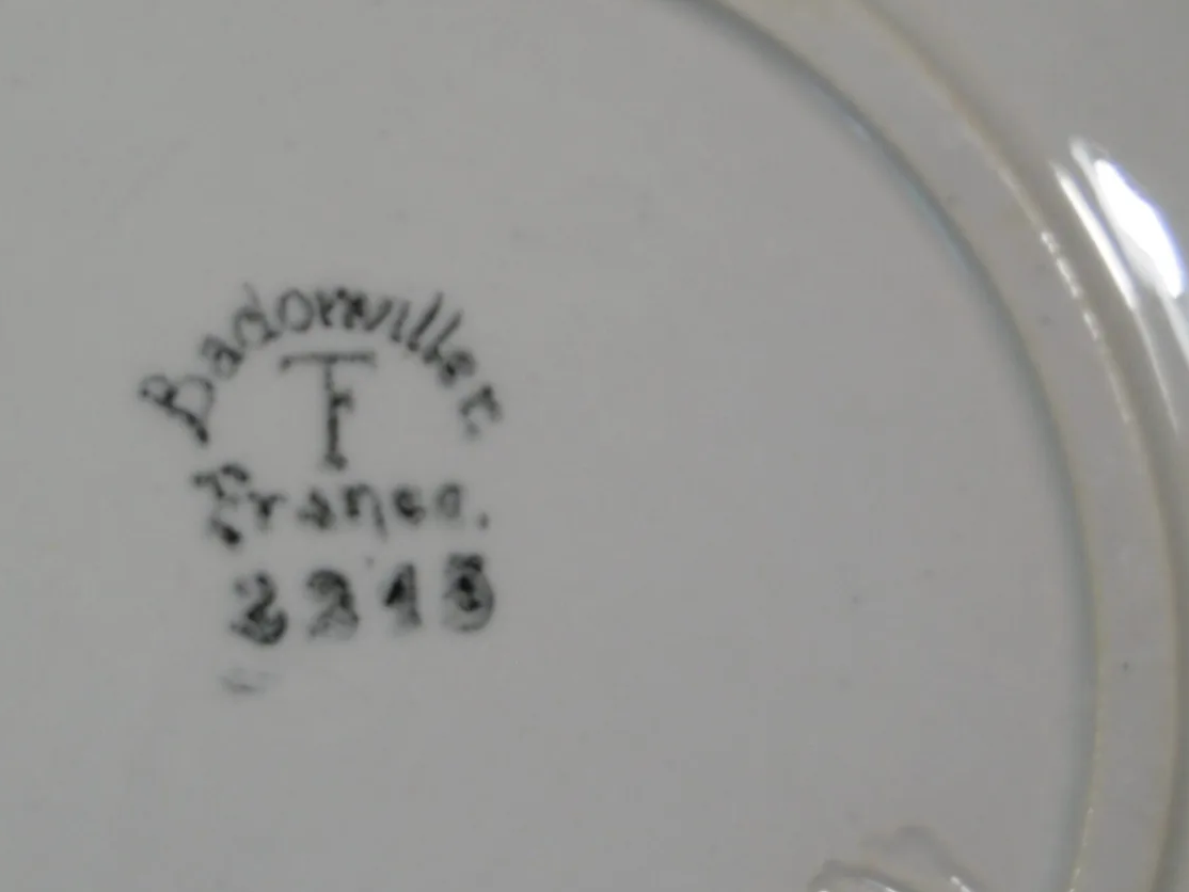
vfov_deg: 13.2
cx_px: 339
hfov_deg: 17.5
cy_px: 452
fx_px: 3848
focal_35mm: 112
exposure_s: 1/25
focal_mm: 14
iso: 100
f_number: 4.5
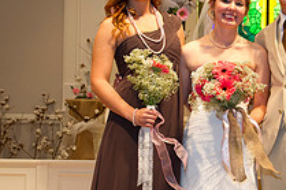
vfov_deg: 15.2
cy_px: 149
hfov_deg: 22.3
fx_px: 706
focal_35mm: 89
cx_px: 259
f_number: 5.6
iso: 1600
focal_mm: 32
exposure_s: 1/125
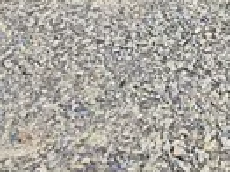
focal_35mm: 102
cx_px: 404
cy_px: -270
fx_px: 677
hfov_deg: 16.4
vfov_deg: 11.4
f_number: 2.2
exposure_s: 1/2264
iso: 25
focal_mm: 1.7
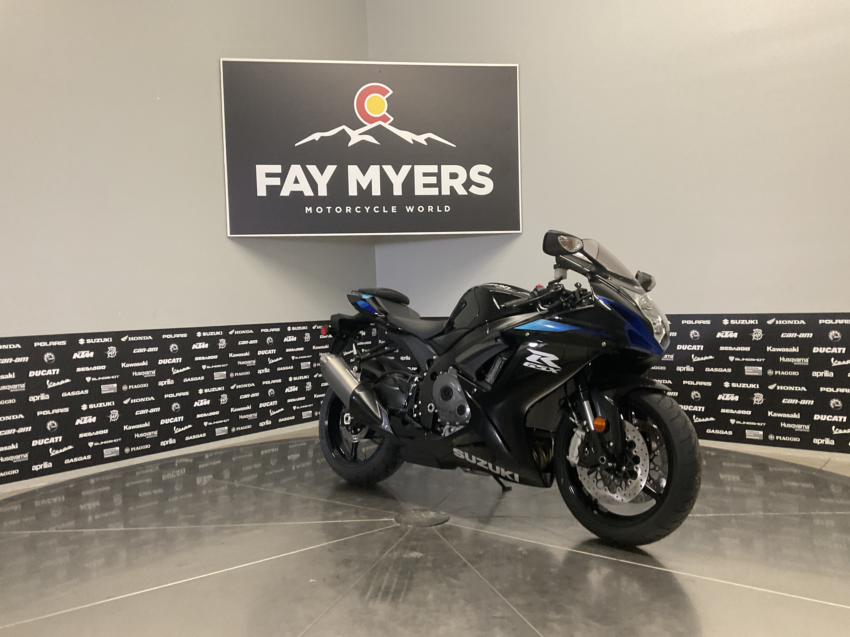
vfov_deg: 48.2
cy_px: 318
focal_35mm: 29
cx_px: 425
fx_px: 712
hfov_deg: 61.7
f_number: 1.8
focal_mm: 3
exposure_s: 1/60
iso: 200
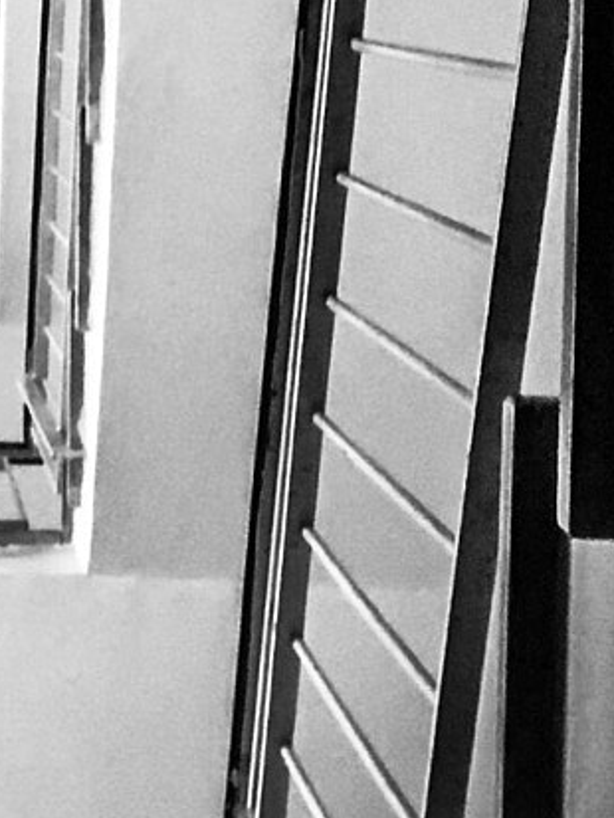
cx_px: -185
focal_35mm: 124
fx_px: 2931
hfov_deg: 11.6
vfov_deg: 15.7
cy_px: 127
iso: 320
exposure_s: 1/50
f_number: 2.2
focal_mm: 2.87
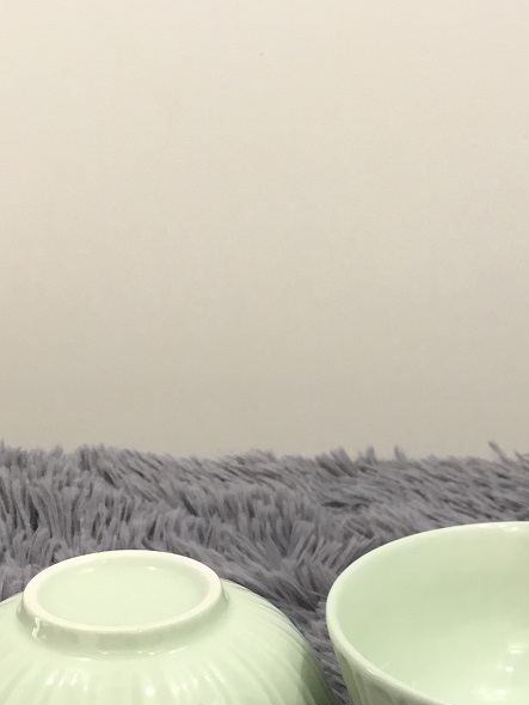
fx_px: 1283
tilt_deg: -27.5
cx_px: 365
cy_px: 661
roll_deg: -0.2
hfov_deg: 23.2
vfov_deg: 29.2
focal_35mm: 63
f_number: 2.4
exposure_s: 1/33
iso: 64
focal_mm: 3.3
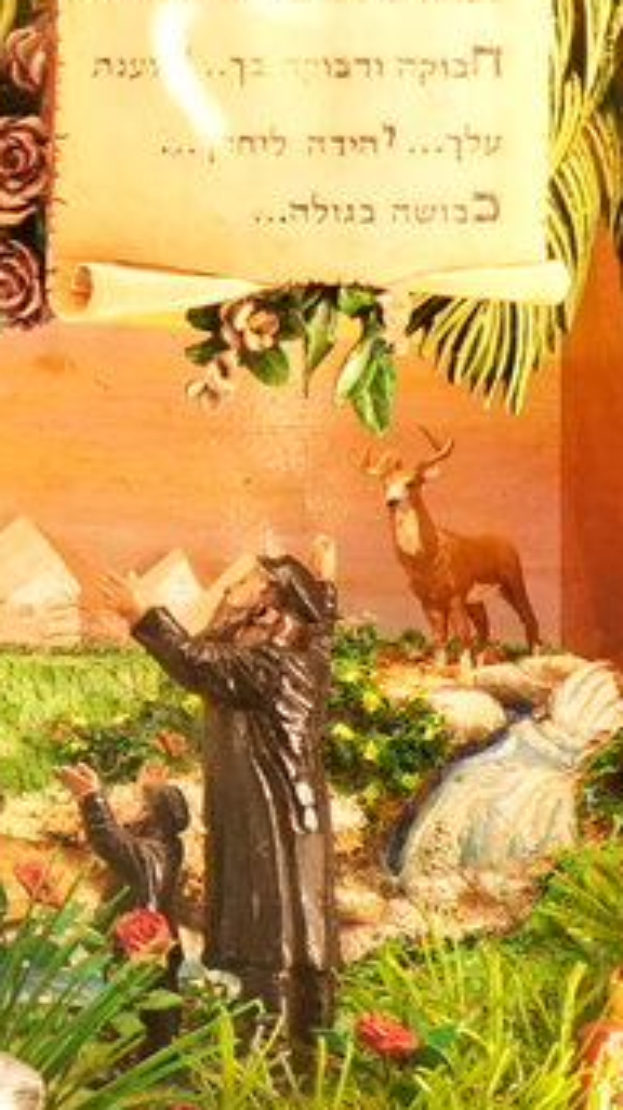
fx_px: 5294
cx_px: -1194
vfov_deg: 12.0
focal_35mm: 180
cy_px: 531
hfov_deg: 6.2
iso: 1000
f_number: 4
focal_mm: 28
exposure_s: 1/200
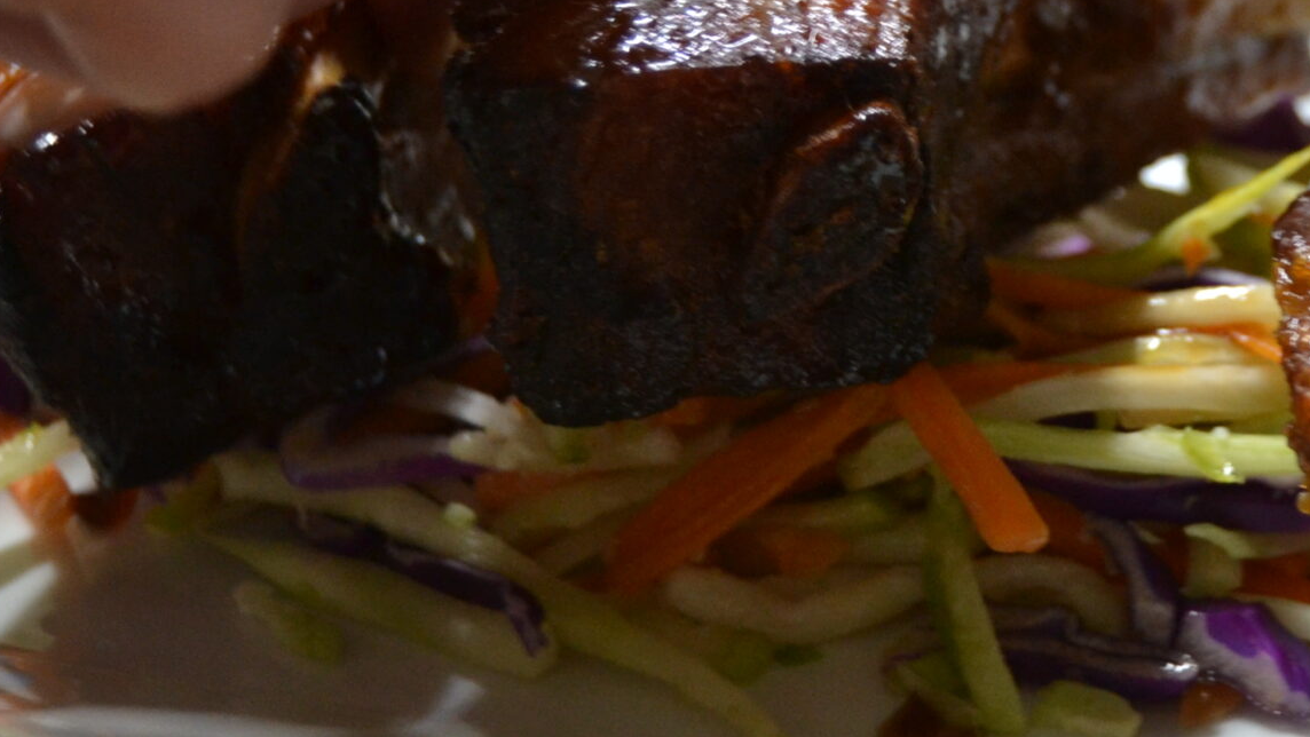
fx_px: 5495
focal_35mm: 158
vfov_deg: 7.7
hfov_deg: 13.6
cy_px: 140
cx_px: 940
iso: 1100
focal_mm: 45
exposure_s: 1/60
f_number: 5.3
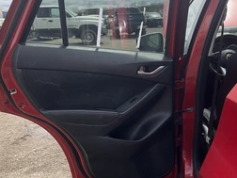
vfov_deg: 31.5
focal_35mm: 46
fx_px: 315
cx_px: 141
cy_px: 93
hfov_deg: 41.1
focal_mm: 3
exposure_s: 1/781
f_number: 1.8
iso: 25
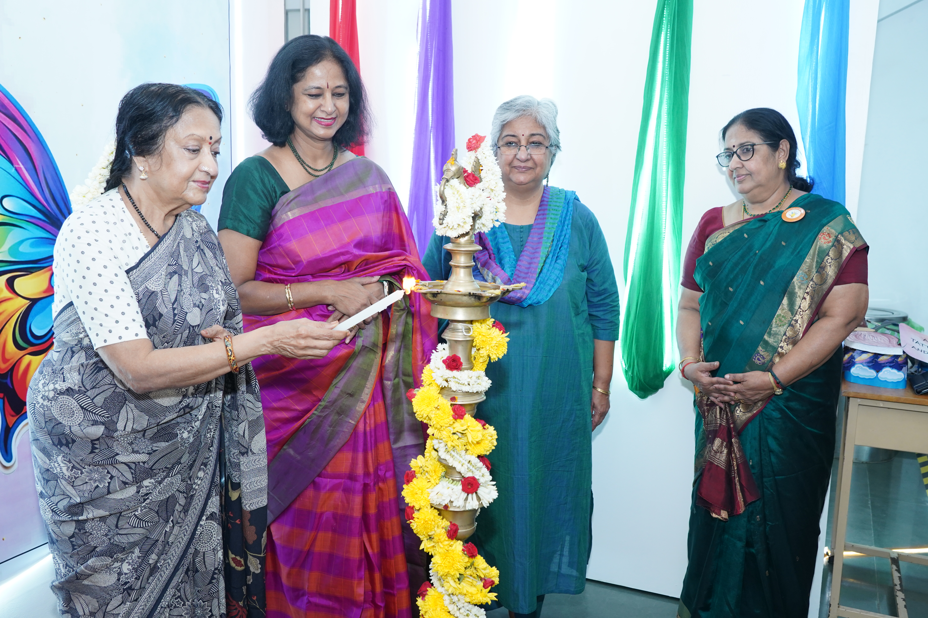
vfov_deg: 40.0
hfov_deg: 57.2
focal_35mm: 33
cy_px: 309
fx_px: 851
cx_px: 464
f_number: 6.3
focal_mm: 33
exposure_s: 1/125
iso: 1600
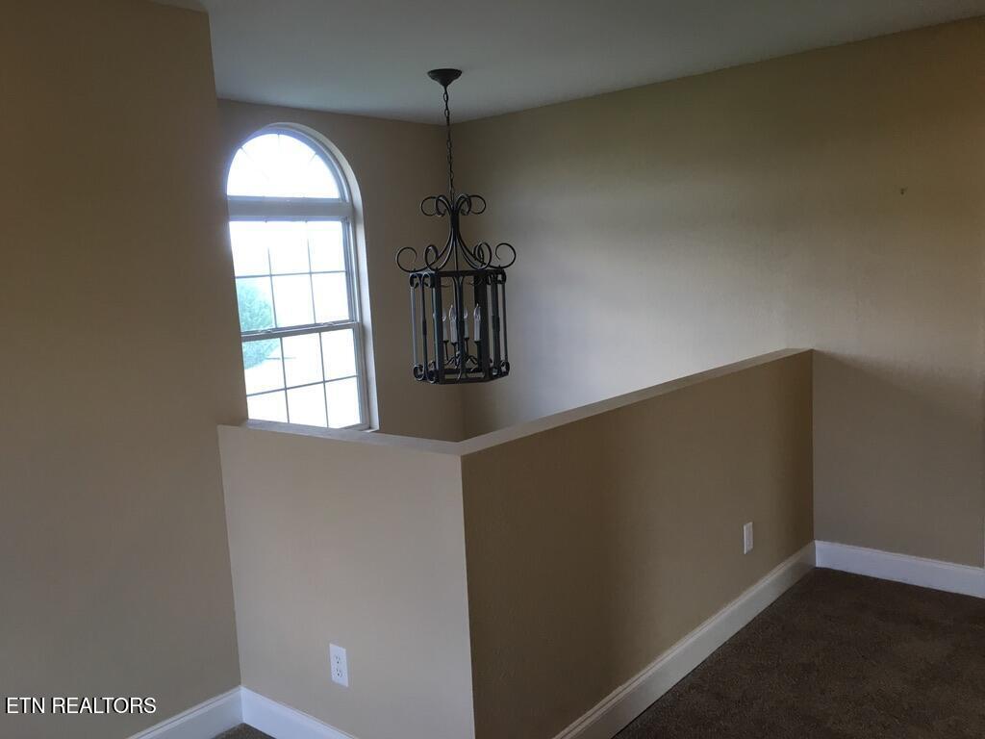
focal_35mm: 29
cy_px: 370
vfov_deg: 48.2
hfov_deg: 61.7
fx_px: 825
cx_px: 492
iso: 25
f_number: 2.2
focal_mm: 4.15
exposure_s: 1/30
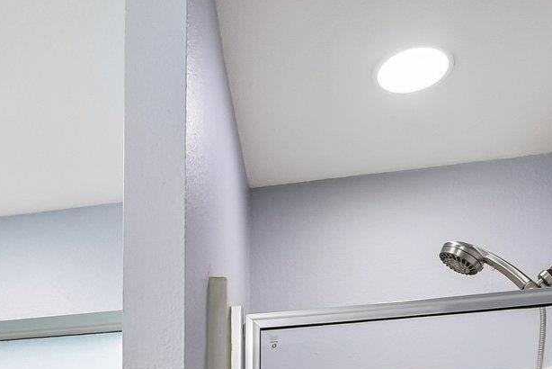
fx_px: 767
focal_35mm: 50
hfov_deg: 38.8
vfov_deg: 21.4
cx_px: 152
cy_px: 592
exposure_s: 1/25
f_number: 8
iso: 400
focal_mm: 10
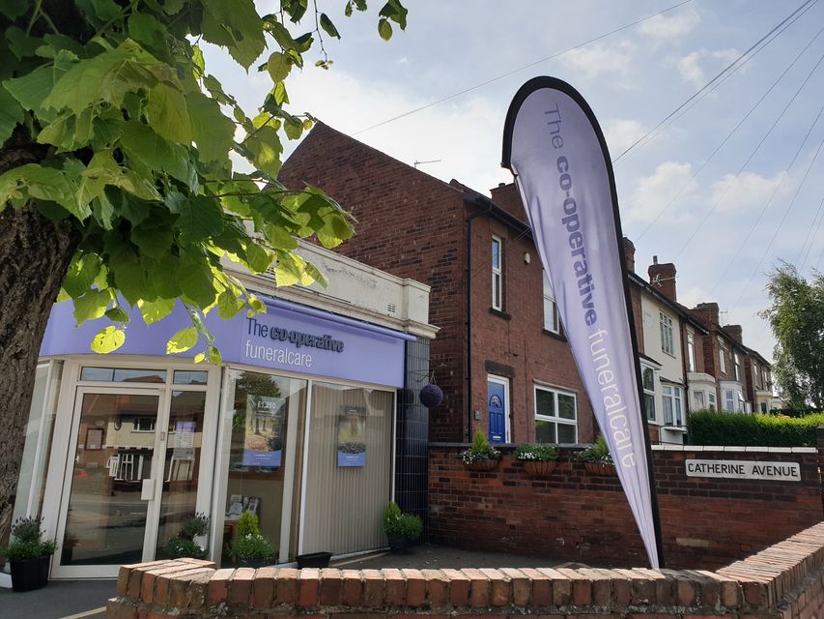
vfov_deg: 53.1
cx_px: 412
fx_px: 619
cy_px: 310
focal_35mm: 26
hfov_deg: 67.3
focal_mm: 4.3
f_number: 2.4
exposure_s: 1/2028
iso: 50
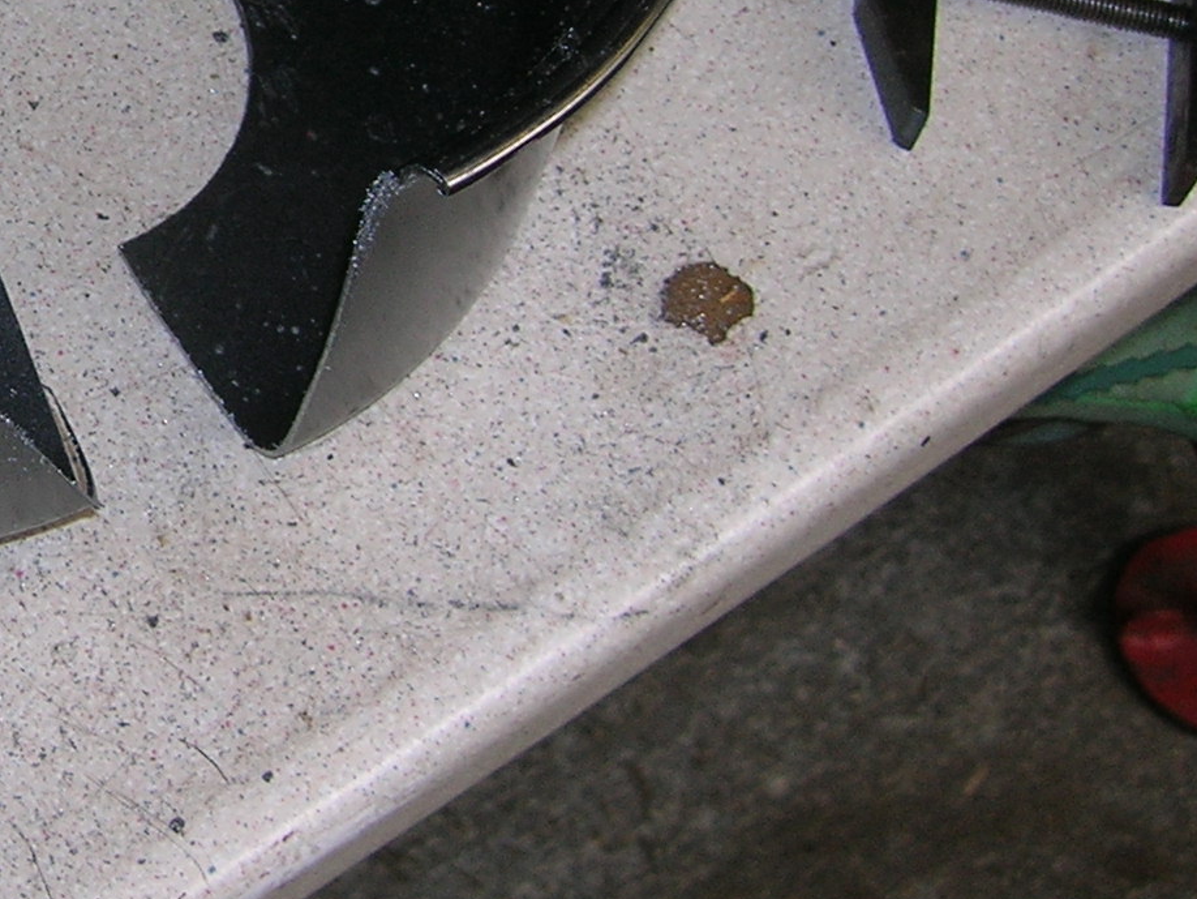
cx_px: -115
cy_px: 158
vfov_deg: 15.3
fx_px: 3320
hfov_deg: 19.6
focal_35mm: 96
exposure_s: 1/60.1
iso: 50
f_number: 2.9
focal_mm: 5.7
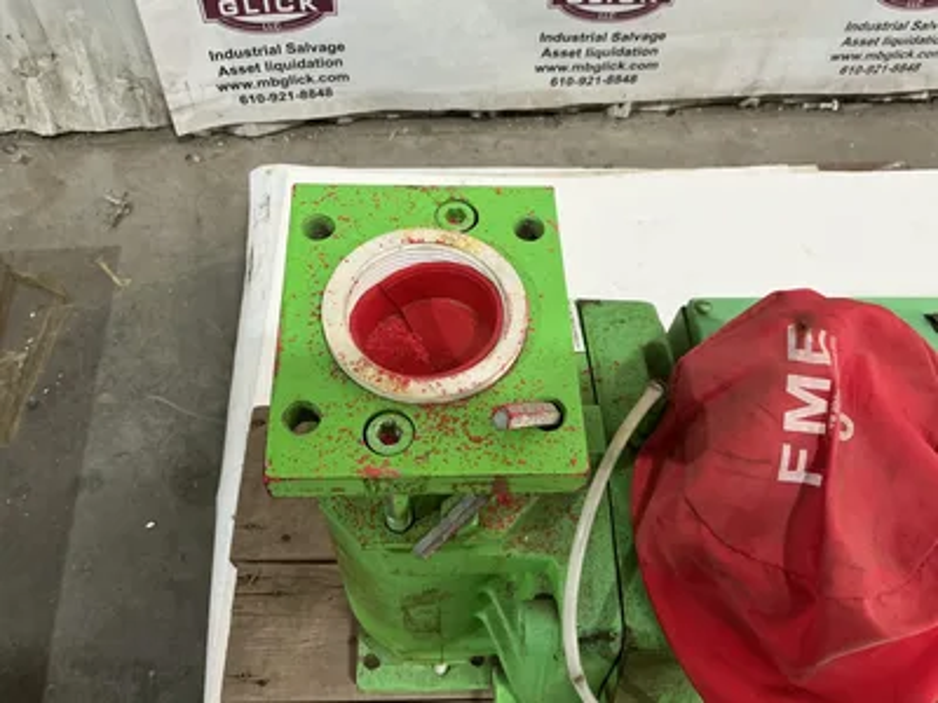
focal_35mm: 28
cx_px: 469
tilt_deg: -57.7
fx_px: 759
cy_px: 352
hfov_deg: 63.4
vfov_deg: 49.7
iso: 125
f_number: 1.8
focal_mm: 3
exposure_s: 1/60
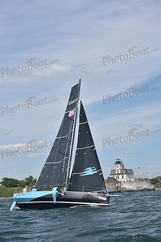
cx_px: 80
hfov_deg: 19.5
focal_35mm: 70
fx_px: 469
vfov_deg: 28.8
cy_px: 121
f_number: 7.1
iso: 320
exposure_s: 1/800
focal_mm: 70
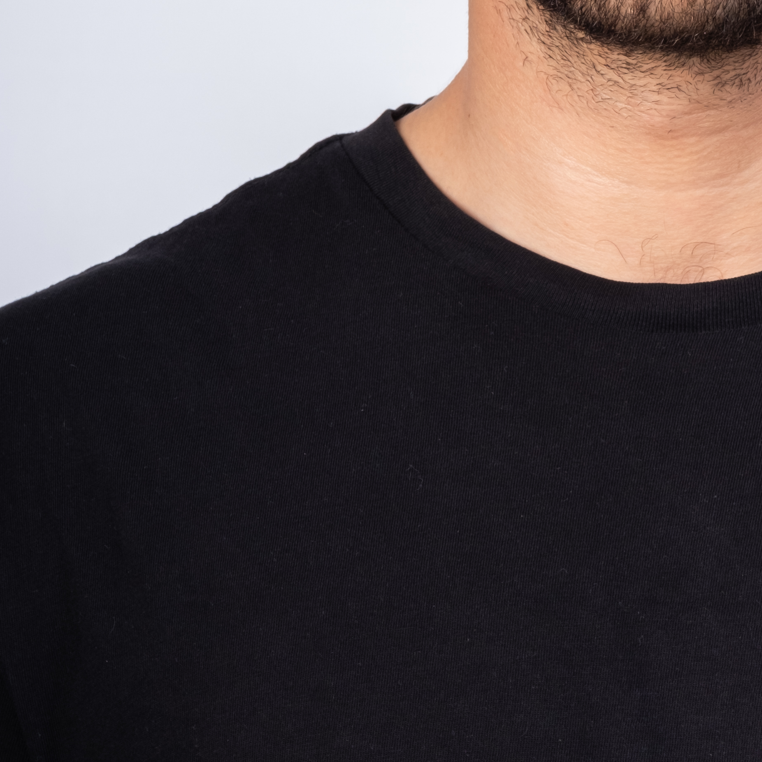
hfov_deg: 4.0
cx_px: 630
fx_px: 10908
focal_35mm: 438
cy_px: 181
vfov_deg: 4.0
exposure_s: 1/125
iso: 200
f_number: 10
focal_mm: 102.2
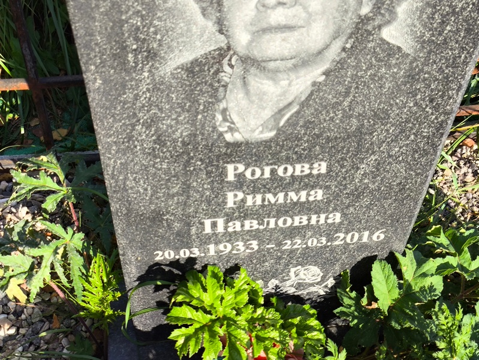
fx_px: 692
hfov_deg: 38.2
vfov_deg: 29.1
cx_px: 240
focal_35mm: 50
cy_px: 180
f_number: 1.7
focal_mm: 4.71
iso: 50
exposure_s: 1/515
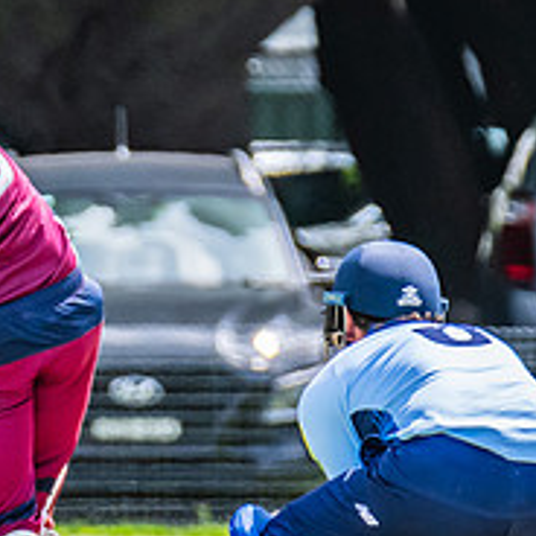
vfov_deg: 0.9
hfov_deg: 0.9
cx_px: -135
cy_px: 399
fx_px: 33635
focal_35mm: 1920
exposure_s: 1/1250
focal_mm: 410
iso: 800
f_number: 9
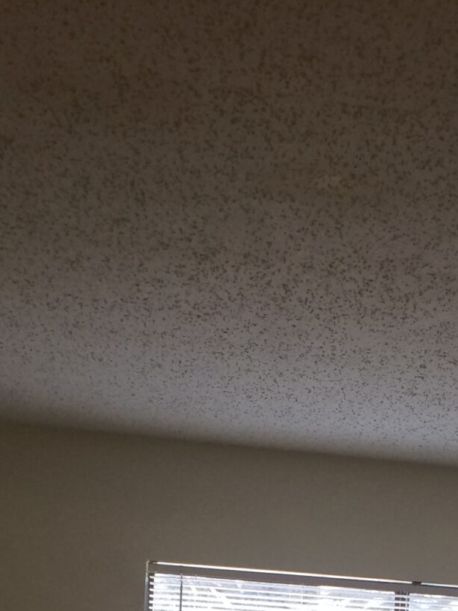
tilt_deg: -8.6
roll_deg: -1.6
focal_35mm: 91
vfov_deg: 19.0
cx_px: 346
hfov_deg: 16.2
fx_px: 1605
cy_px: 905
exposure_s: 1/30
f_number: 2.2
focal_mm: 4.15
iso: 64
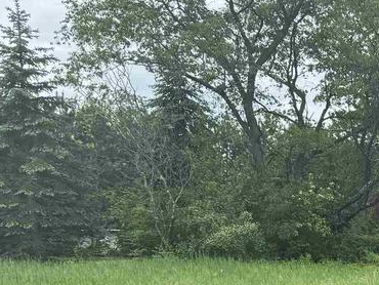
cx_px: 621
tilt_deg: -6.1
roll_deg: -0.2
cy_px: 351
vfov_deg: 16.9
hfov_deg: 19.4
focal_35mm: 83
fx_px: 909
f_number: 1.78
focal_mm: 6.76
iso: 80
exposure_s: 1/1524
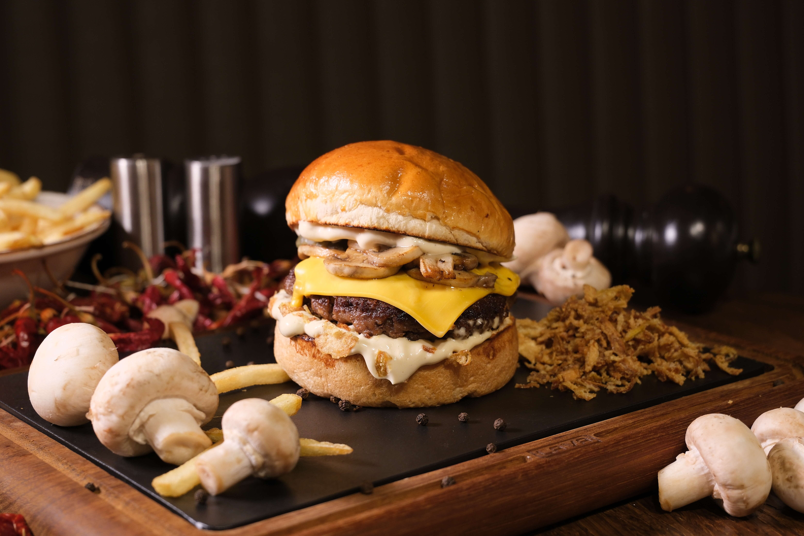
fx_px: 1362
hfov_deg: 32.9
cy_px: 268
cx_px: 402
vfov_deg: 22.3
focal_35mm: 61
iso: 500
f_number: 4.3
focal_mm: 40.8
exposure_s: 1/125
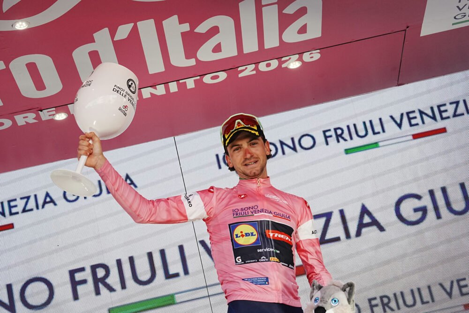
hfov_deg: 19.5
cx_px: 234
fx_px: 1367
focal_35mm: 105
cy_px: 156
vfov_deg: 13.0
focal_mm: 70
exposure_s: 1/800
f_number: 5
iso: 800
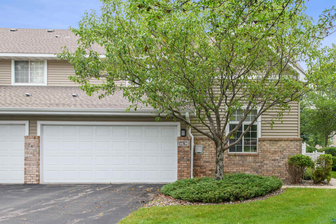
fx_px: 224
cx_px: 168
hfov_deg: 73.8
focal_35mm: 24
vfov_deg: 53.1
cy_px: 112
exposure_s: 1/40
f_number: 8
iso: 200
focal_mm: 24
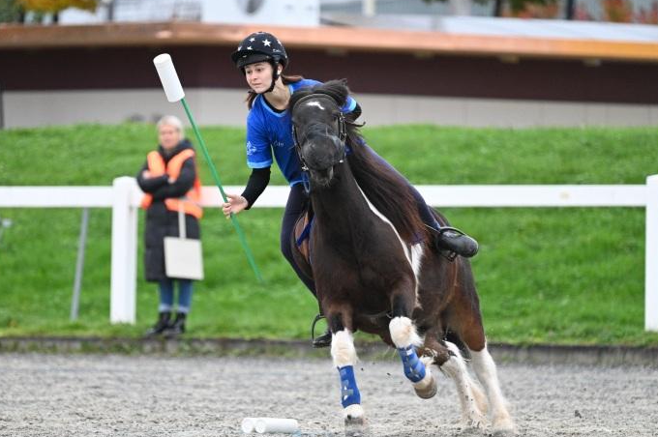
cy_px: 227
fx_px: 7304
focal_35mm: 400
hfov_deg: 5.2
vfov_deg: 3.4
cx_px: 301
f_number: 5.3
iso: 4000
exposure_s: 1/800
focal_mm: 340
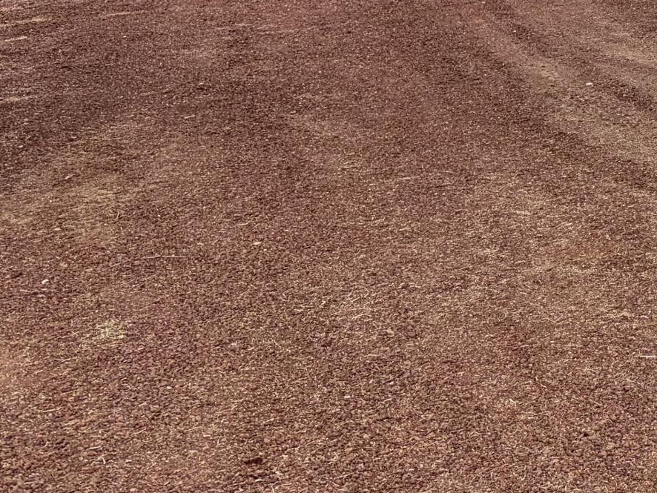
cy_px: -241
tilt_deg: -0.7
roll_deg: -0.6
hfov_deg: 18.4
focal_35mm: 88
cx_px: 1110
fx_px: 1671
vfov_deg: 15.5
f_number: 1.6
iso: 125
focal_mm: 5.96
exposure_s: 1/185
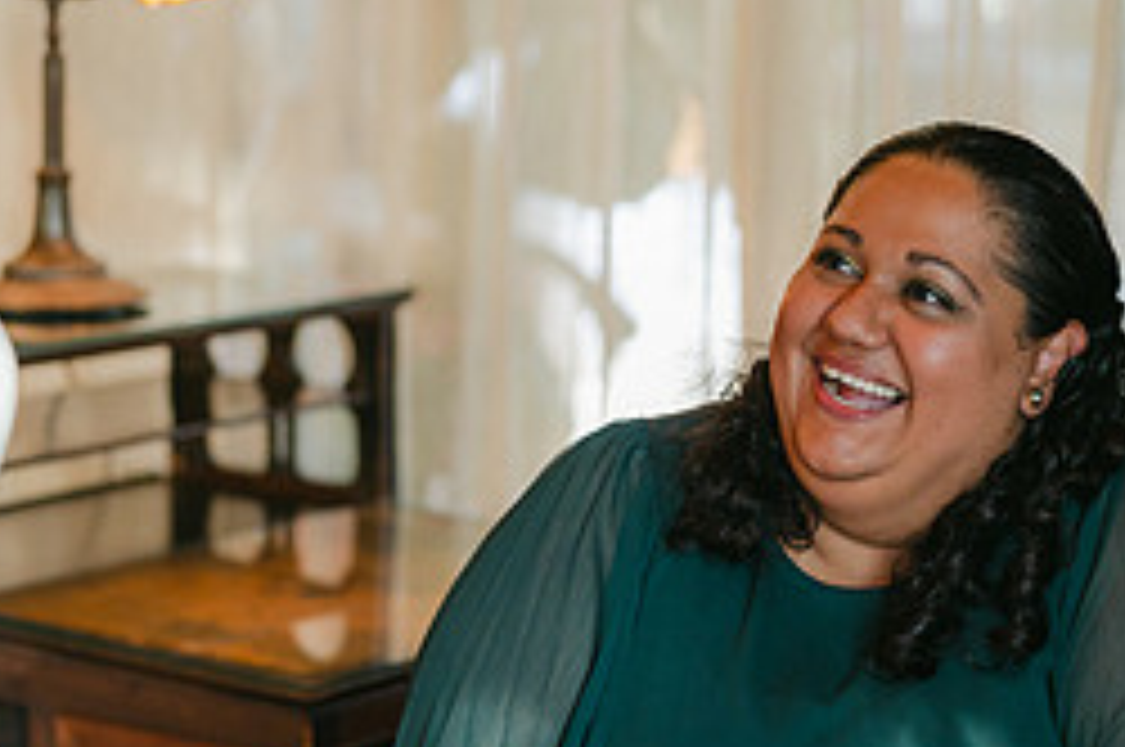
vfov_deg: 11.8
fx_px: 3620
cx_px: 513
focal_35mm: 116
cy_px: 315
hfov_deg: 17.7
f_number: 1.8
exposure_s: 1/125
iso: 640
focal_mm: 50
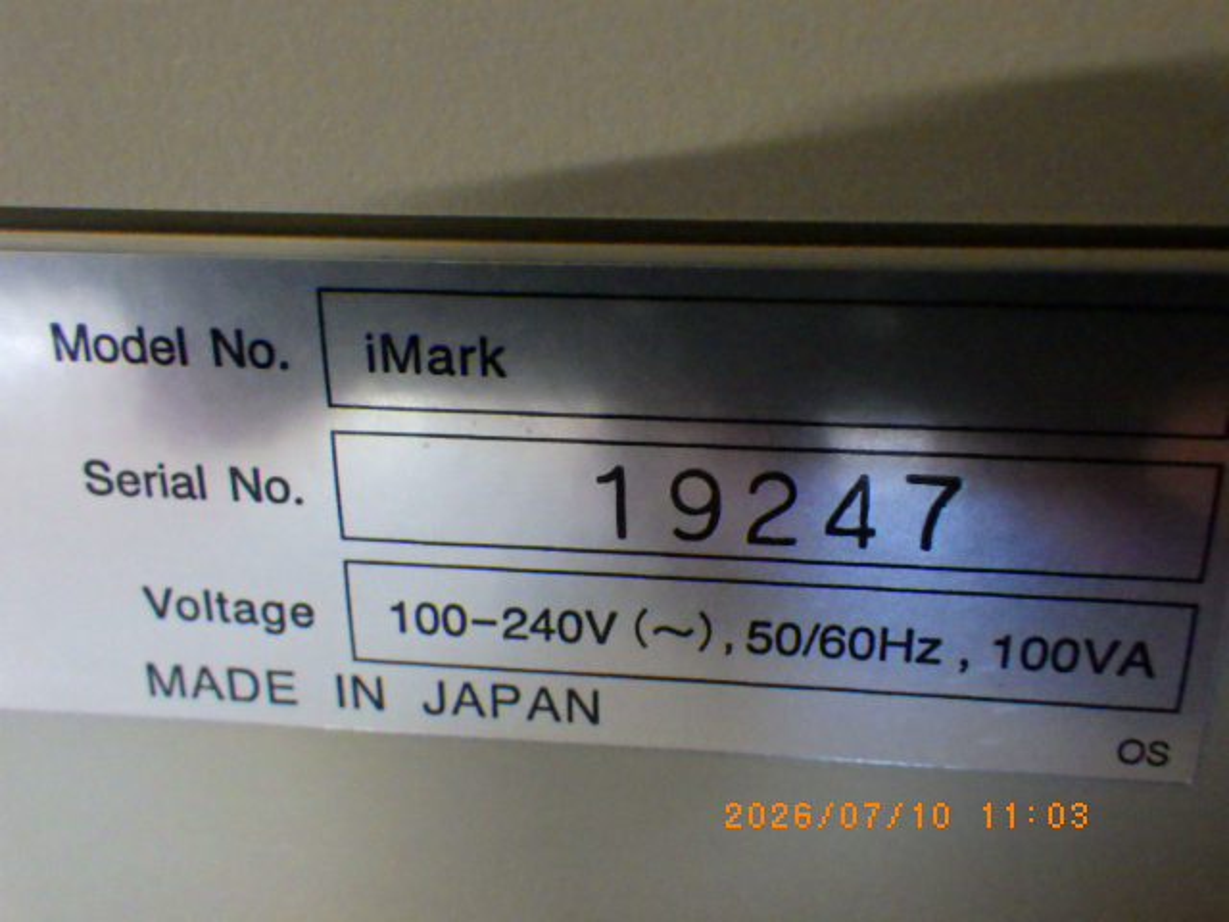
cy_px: 461
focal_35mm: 34
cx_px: 614
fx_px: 1207
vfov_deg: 41.8
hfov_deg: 54.0
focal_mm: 6.1
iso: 1600
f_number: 3.8
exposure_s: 1/30
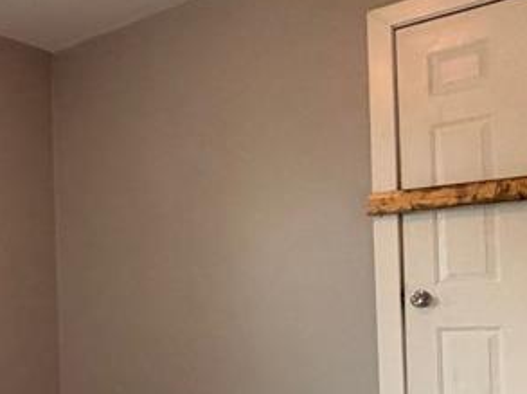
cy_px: 324
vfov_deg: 28.9
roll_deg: +1.7
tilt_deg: +0.2
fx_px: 745
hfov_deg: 32.7
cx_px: -90
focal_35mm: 49
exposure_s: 1/60
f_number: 2.2
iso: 320
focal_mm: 2.22
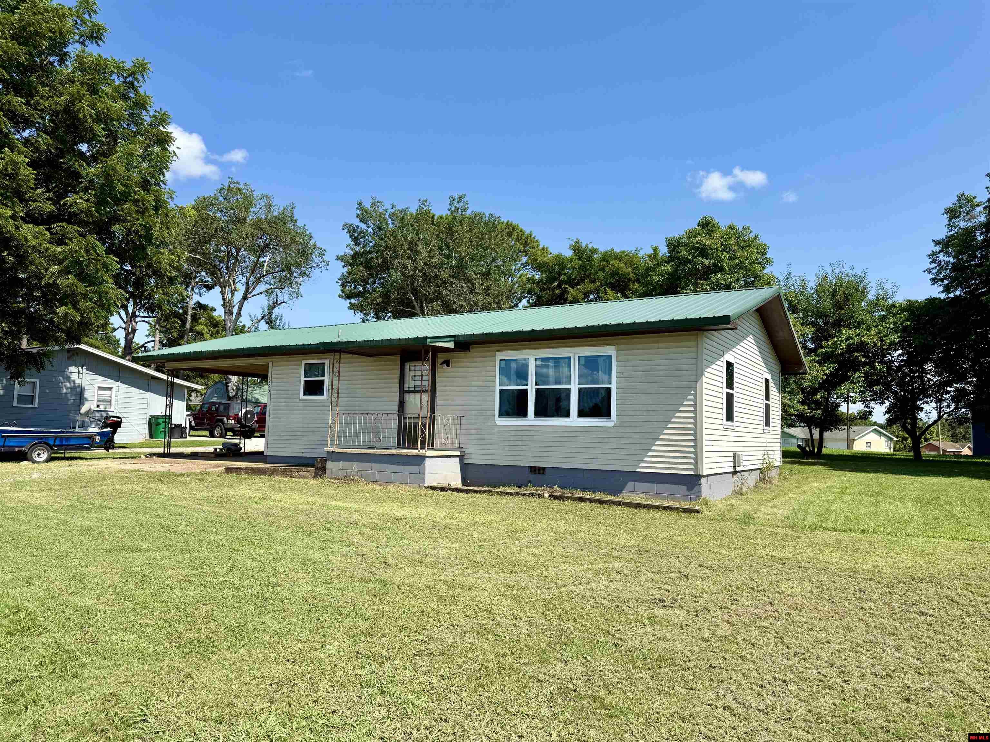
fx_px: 686
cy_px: 371
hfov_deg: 71.6
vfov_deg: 56.8
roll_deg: -1.4
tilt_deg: +5.6
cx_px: 495
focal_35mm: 24
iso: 80
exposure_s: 1/3584
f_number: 1.78
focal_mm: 6.76
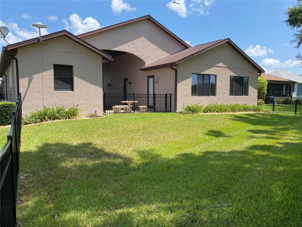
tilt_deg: -5.3
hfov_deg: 67.3
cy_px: 114
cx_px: 151
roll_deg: -0.4
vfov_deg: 53.1
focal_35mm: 26
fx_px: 227
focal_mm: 4.25
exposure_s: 1/1412
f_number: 1.8
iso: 32
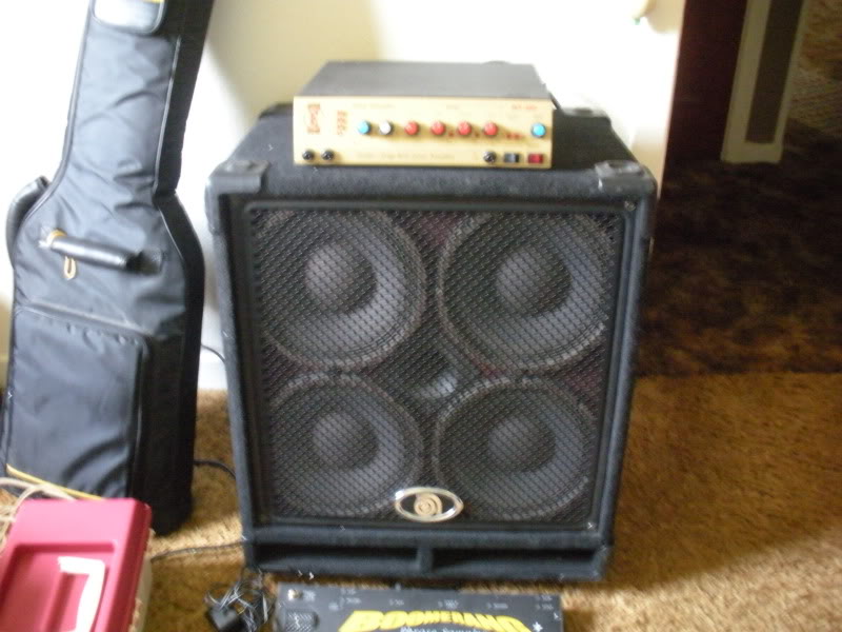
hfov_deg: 51.4
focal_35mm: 36
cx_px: 421
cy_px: 316
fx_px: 876
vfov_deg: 39.7
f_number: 3.5
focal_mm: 6.3
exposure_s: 1/4.4
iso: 800
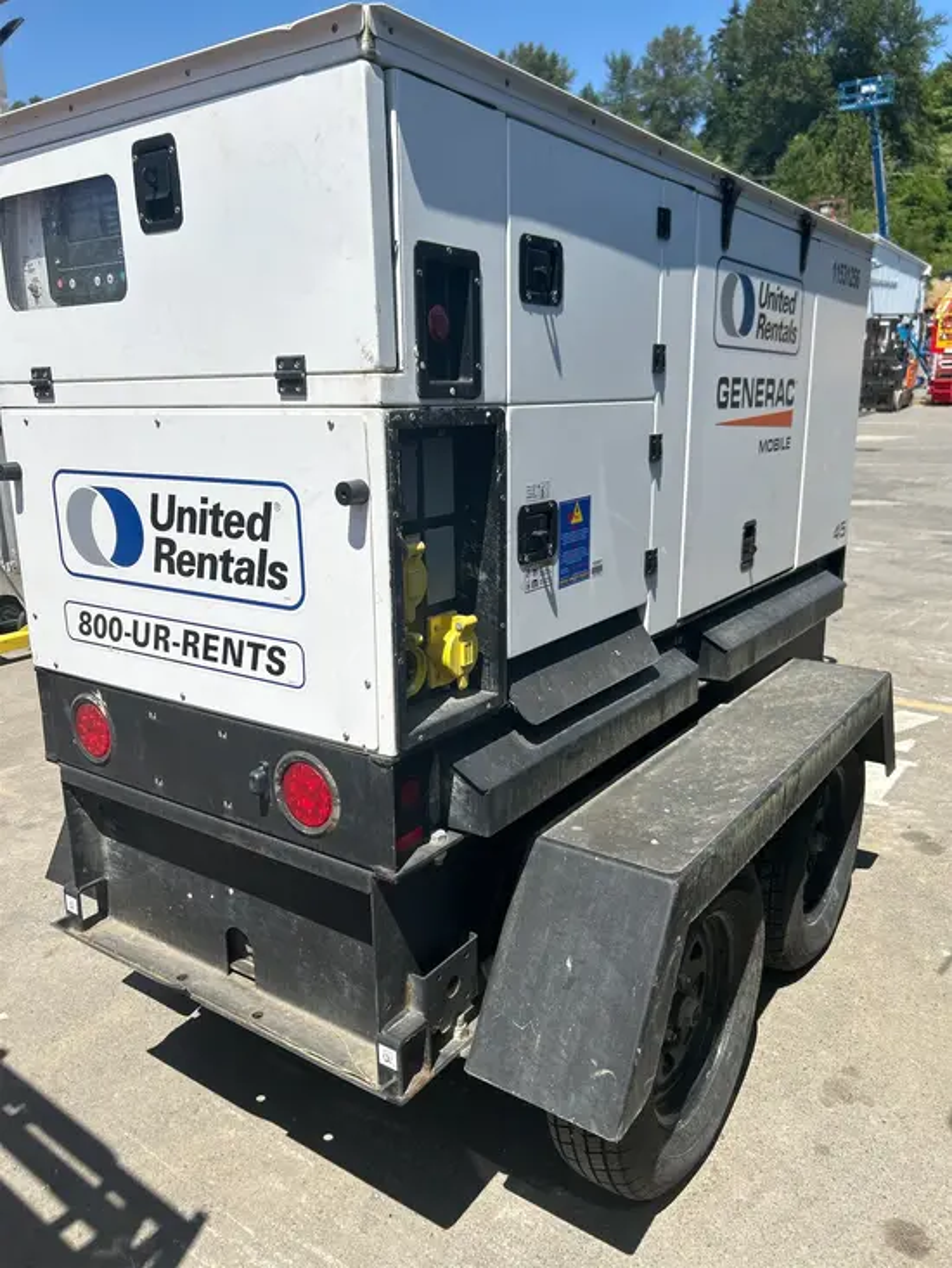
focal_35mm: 26
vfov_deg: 67.3
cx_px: 476
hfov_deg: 53.1
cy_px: 634
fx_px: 953
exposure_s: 1/5076
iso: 50
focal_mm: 5.7
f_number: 1.5
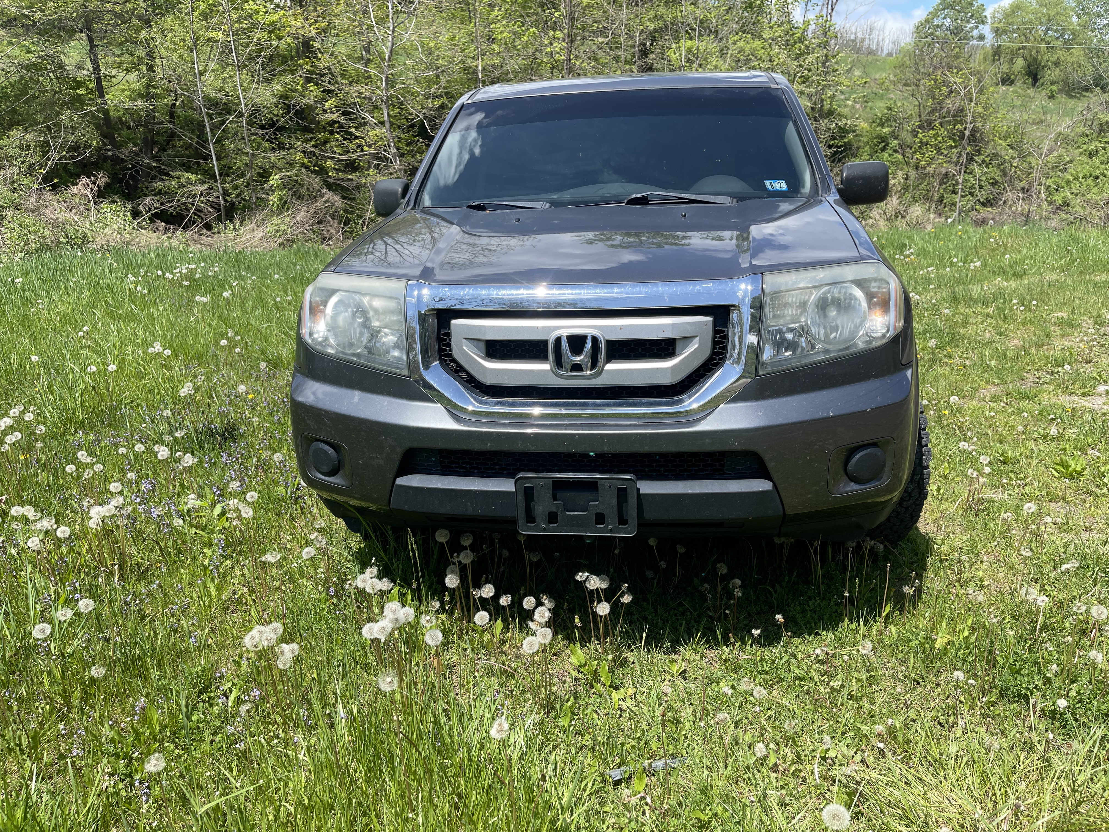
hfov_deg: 67.3
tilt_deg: -17.7
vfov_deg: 53.1
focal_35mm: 26
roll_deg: -0.3
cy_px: 416
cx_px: 554
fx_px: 833
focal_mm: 5.1
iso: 32
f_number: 1.6
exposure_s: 1/2012
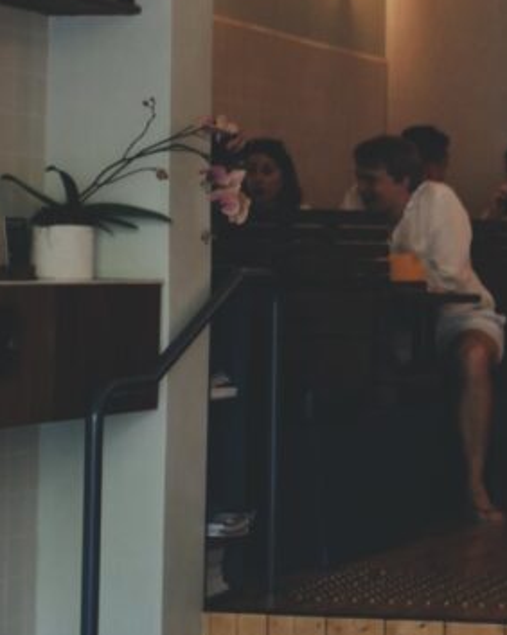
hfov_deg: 10.8
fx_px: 2553
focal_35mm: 136
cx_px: 818
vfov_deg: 14.1
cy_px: 201
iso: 1000
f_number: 2.7
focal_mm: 21.5
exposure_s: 1/100
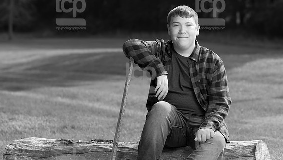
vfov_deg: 8.9
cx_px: 165
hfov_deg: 15.8
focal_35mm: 136
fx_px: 1021
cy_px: 64
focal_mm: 110
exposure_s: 1/250
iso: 50
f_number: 4.5
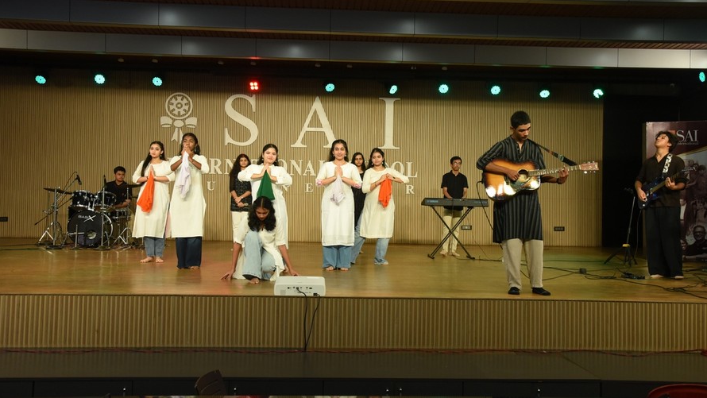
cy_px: 187
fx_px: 675
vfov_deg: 32.8
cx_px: 354
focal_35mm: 36
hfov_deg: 55.3
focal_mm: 34
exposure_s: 1/640
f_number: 5
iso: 2500
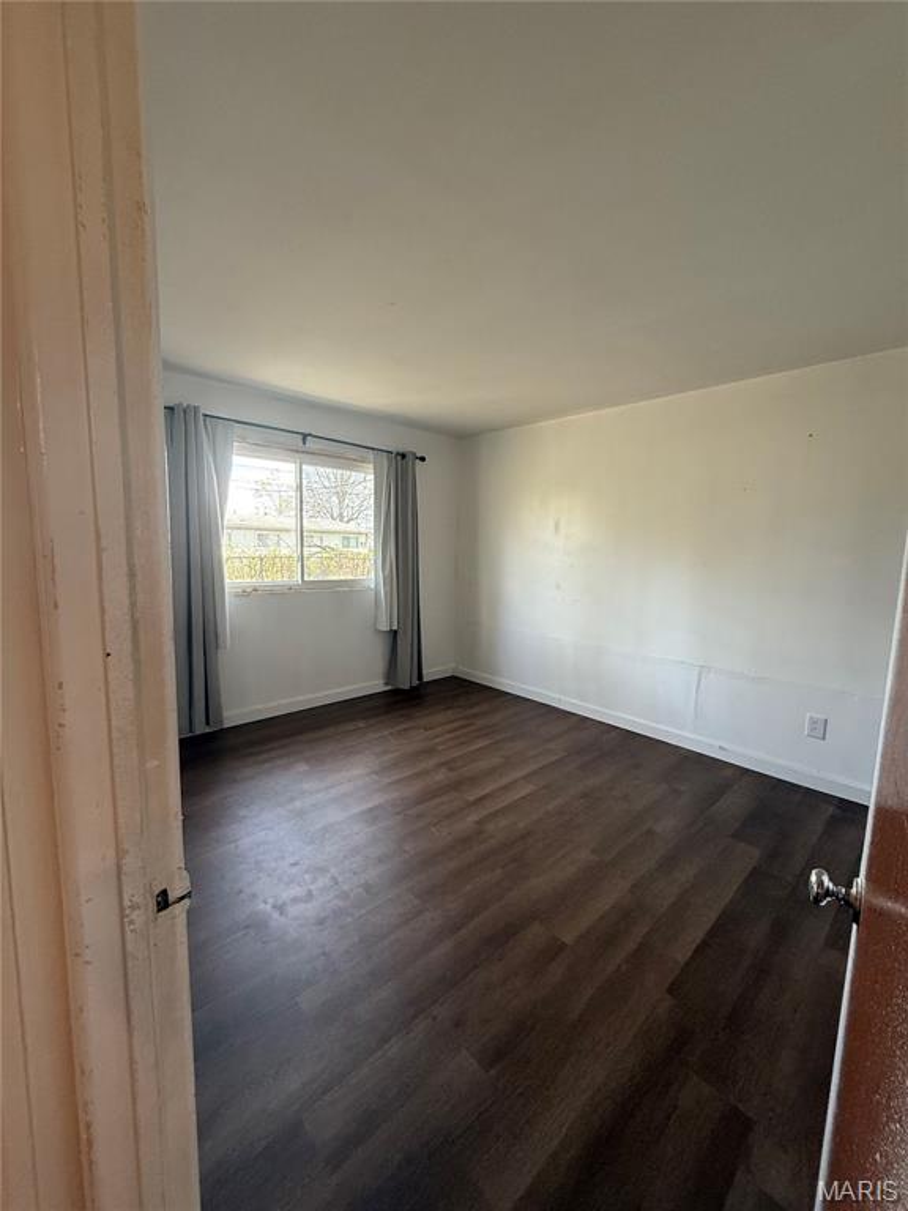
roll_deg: -2.2
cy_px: 606
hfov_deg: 85.7
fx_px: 490
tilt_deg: -7.1
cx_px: 454
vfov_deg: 102.1
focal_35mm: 14
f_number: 2.2
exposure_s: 1/99
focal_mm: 2.22
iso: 250
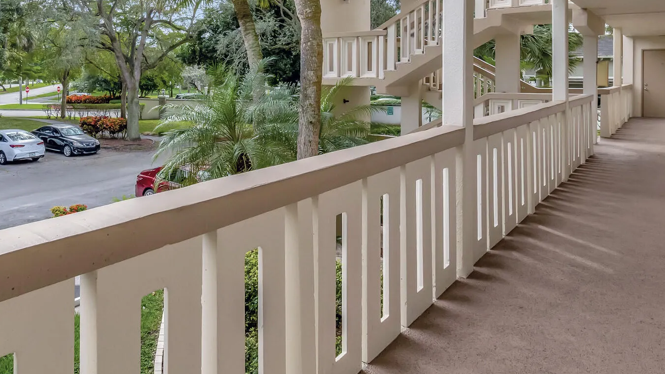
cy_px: 79
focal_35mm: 29
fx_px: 511
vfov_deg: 38.8
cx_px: 241
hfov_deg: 64.9
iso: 500
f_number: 8
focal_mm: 10
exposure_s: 1/800
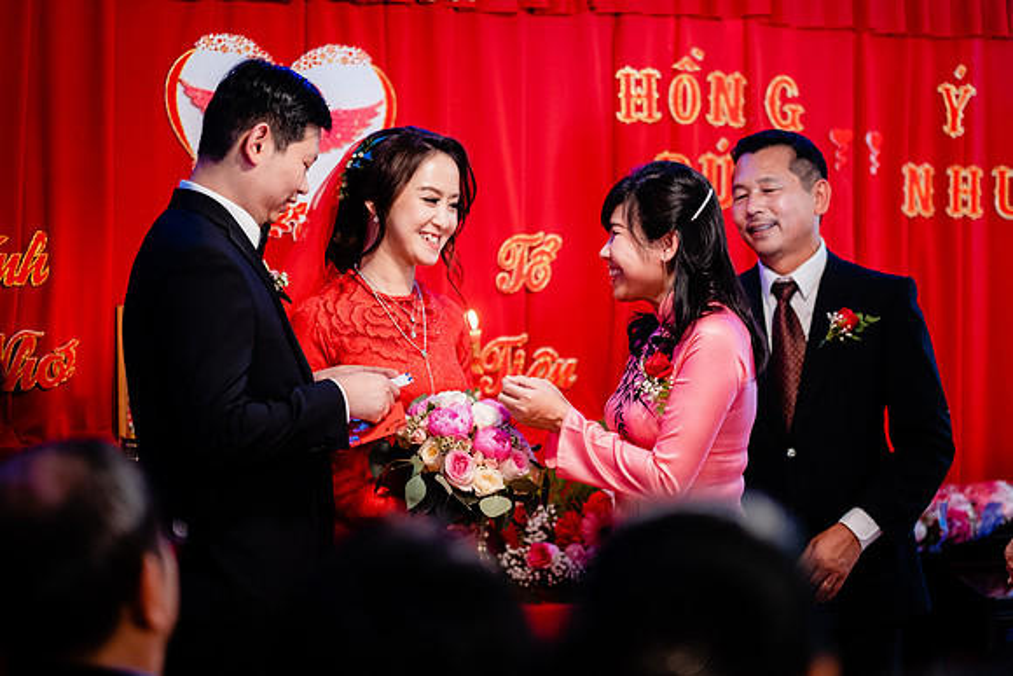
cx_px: 527
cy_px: 325
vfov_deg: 14.9
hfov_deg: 22.2
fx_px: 2582
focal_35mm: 92
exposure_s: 1/160
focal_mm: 56
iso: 800
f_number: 1.2
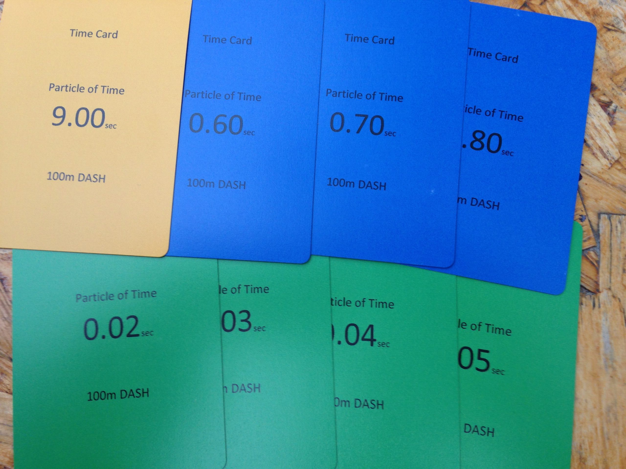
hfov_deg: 55.4
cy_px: 234
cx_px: 313
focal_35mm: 33
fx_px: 597
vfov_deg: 42.9
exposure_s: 1/120
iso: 50
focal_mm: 4.12
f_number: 2.4
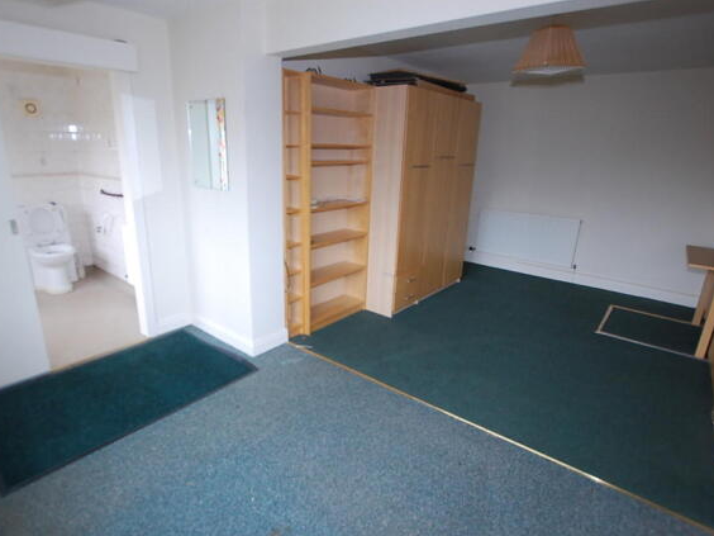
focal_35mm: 19
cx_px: 337
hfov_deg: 83.7
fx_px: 398
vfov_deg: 67.9
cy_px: 275
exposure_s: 1/30
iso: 560
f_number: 3.5
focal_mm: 11.5
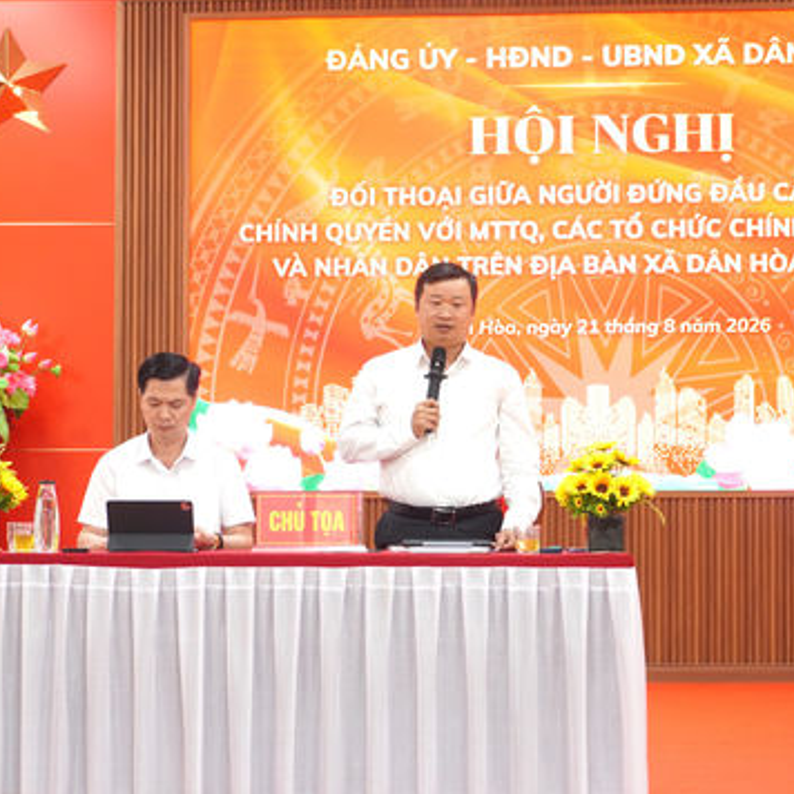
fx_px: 2310
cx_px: 355
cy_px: 397
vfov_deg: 19.5
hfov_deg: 19.5
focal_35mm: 89
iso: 800
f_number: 5.6
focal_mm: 46
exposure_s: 1/25
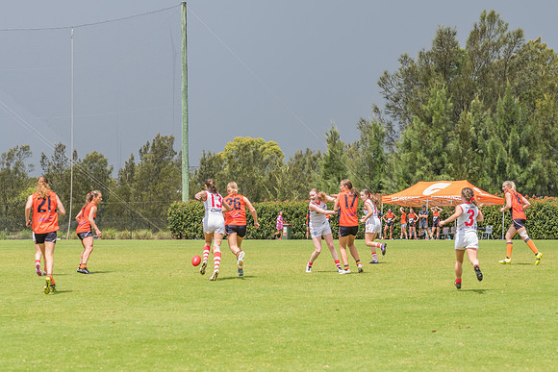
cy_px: 174
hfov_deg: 16.0
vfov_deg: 10.7
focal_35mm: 128
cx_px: 265
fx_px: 1986
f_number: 9
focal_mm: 120
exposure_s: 1/1250
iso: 800
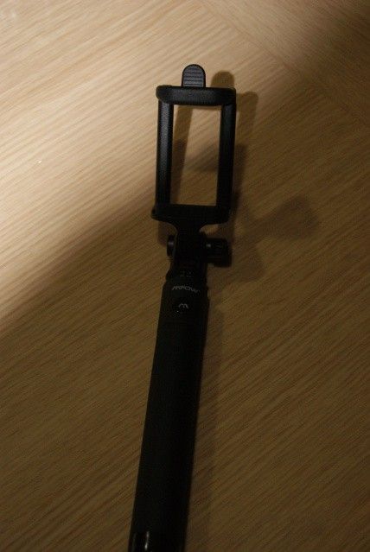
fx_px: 1037
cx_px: 185
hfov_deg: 20.2
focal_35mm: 68
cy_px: 276
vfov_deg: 29.8
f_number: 5.6
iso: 400
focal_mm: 45
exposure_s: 1/60
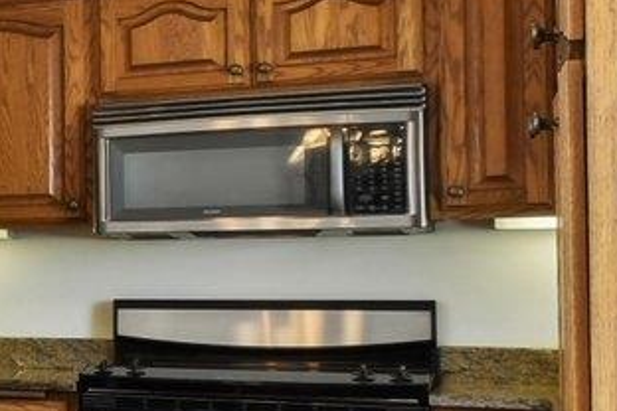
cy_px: 256
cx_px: -1080
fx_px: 1577
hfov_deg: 12.7
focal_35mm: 92
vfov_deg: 14.8
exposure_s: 1/100
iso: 400
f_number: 8
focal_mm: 14
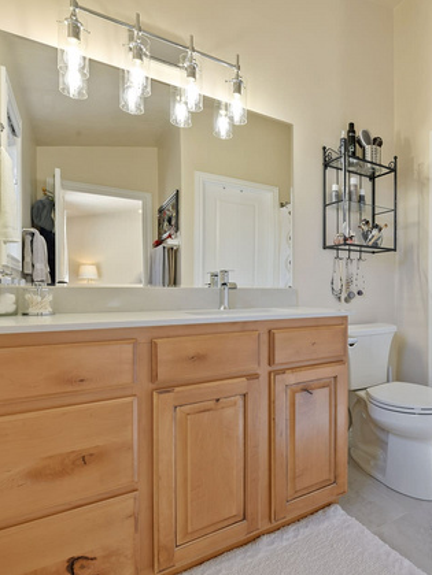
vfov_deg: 76.4
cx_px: 372
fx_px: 366
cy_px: 290
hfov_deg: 54.8
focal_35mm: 22
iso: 200
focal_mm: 15
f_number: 11
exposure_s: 1.6
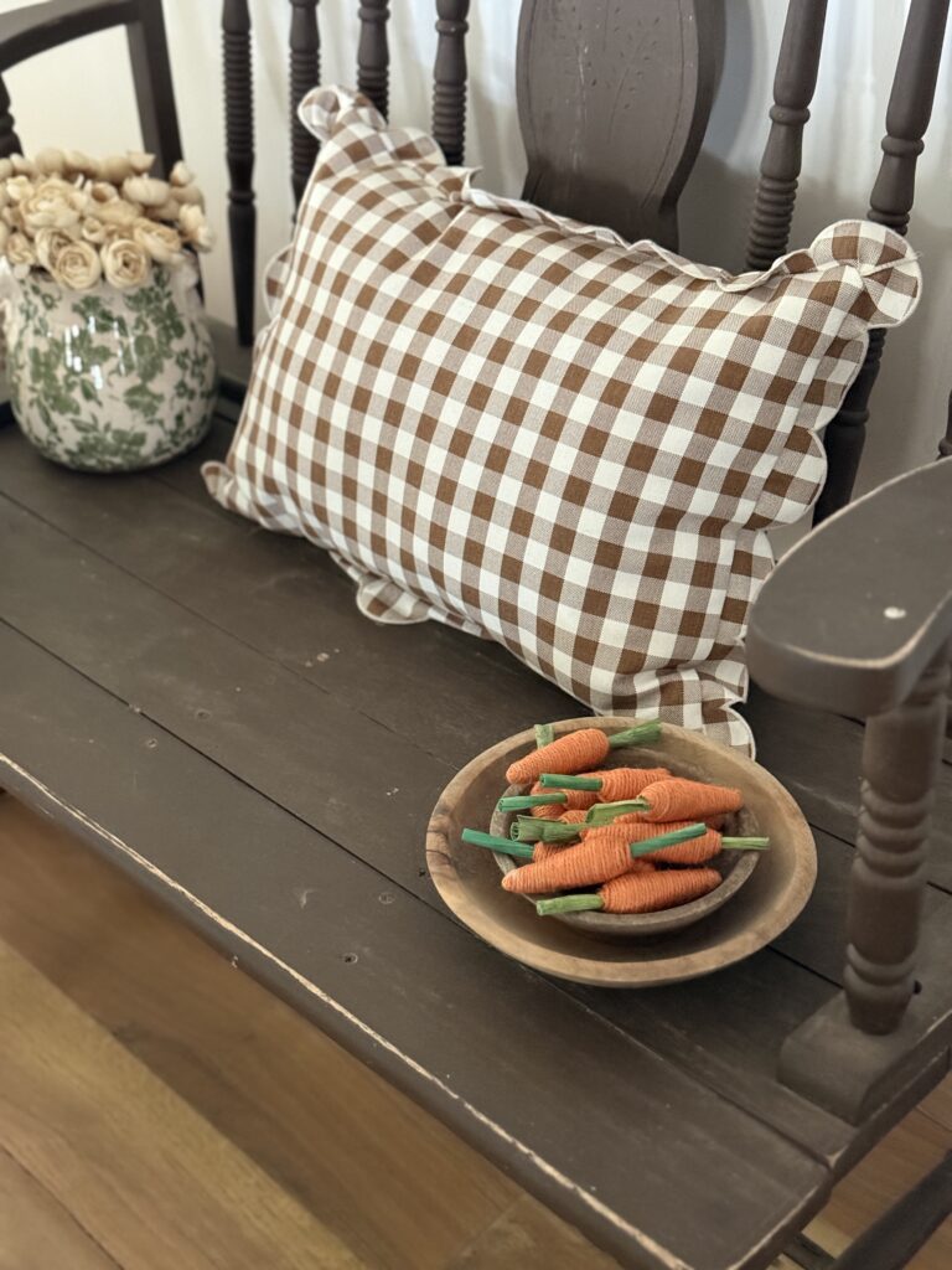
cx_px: 476
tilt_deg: -37.4
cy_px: 635
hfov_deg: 30.3
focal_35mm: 48
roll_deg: +7.4
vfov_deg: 39.7
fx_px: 1760
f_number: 1.78
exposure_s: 1/30
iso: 500
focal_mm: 6.76
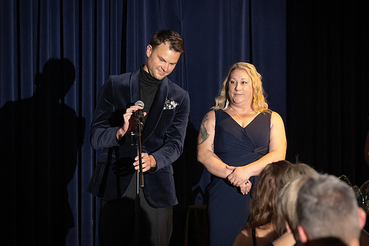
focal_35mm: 174
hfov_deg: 11.8
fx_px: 1783
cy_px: 117
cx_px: 182
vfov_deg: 7.9
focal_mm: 109
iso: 2500
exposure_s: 1/200
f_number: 4.5
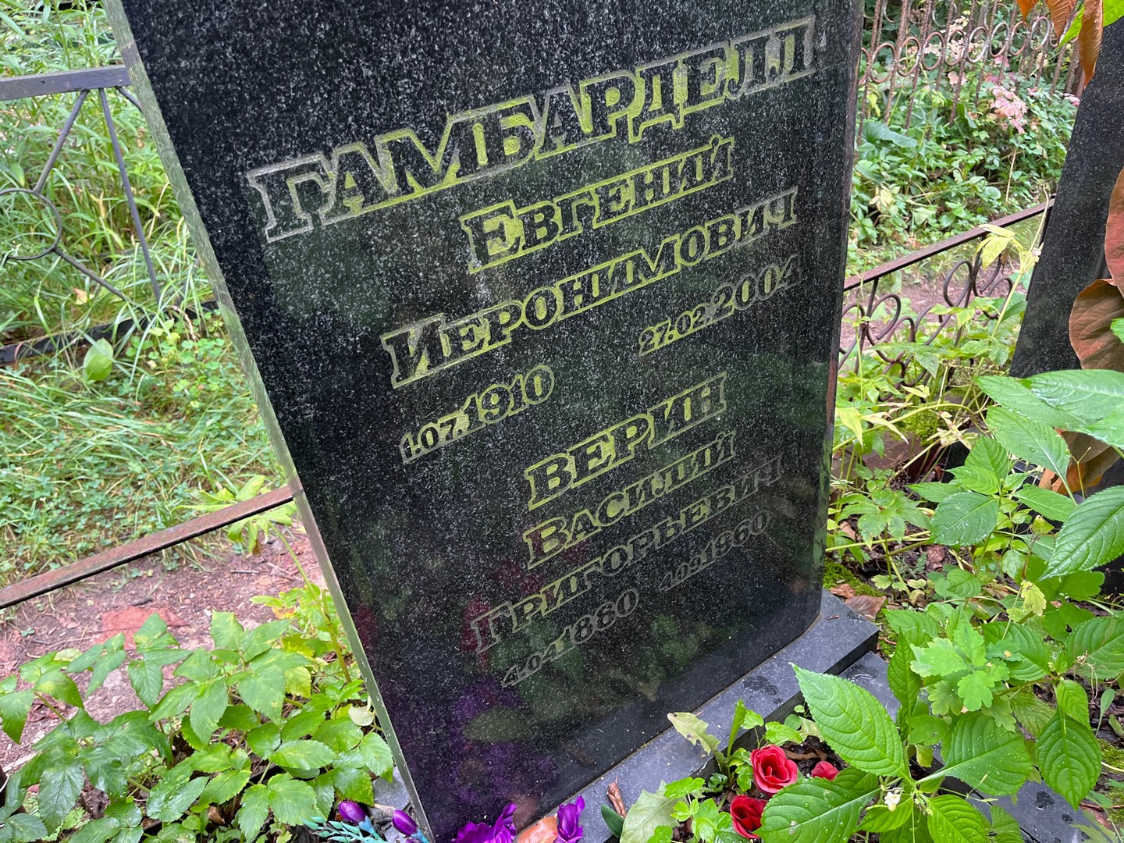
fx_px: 844
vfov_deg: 53.1
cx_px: 562
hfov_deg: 67.3
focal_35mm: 26
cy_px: 422
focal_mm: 5.1
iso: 125
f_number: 1.6
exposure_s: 1/121
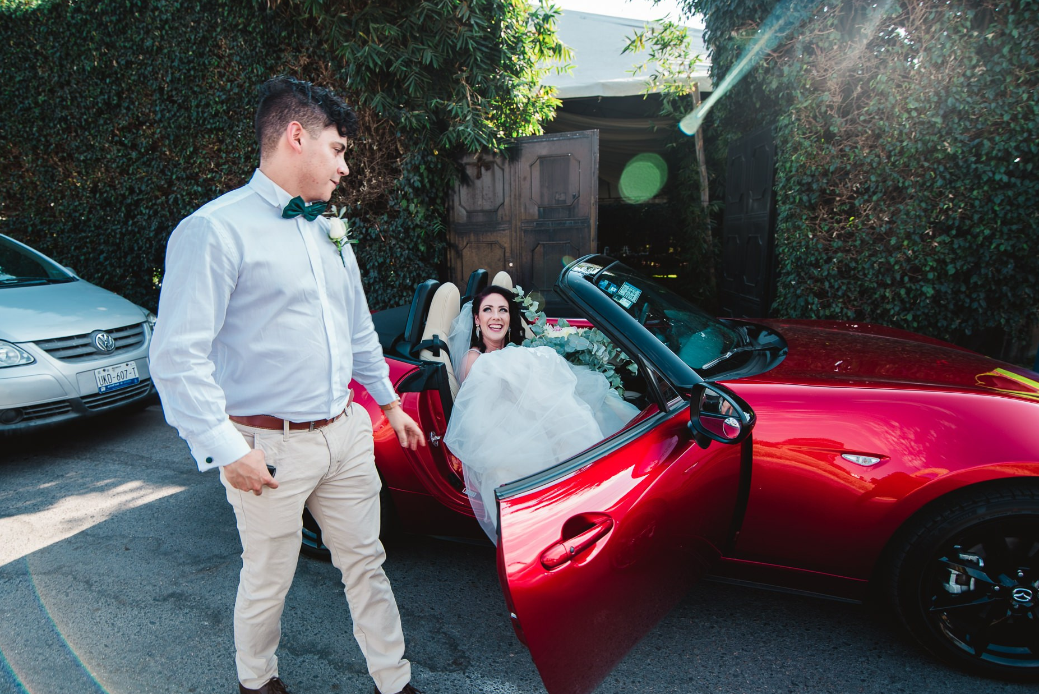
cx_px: 466
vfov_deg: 59.4
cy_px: 378
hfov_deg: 80.9
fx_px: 606
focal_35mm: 21
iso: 100
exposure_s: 1/160
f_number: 3.5
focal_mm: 19
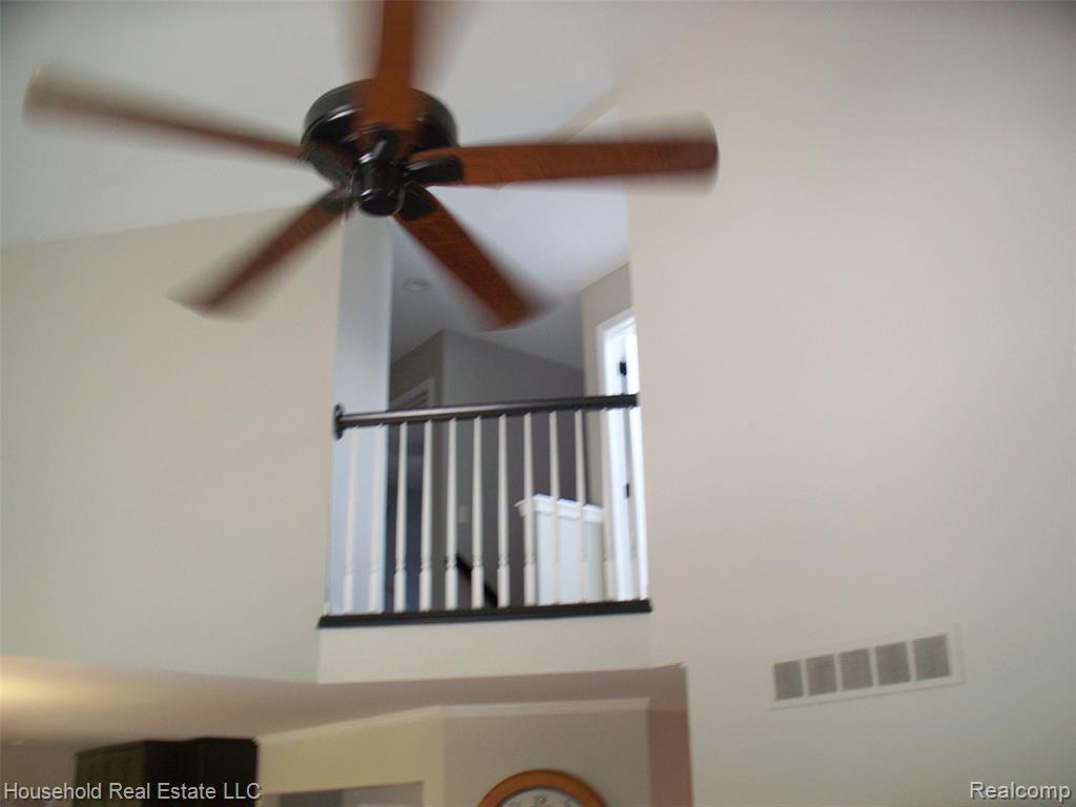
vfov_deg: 40.7
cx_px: 538
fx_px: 1088
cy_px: 404
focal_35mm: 35
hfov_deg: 52.6
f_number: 2.8
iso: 160
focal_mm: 7.54
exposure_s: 1/30
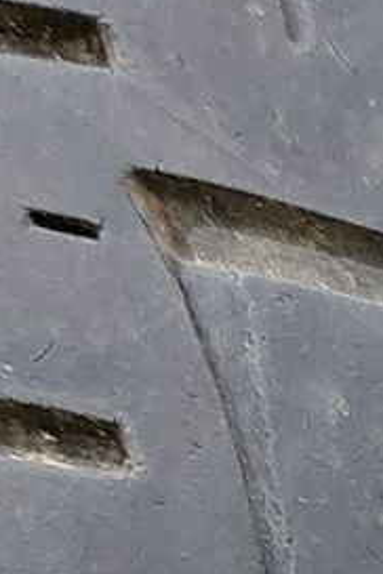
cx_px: 849
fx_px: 2027
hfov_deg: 9.8
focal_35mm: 127
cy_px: 934
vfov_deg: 14.7
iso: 400
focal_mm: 5.23
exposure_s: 1/25
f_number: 1.8
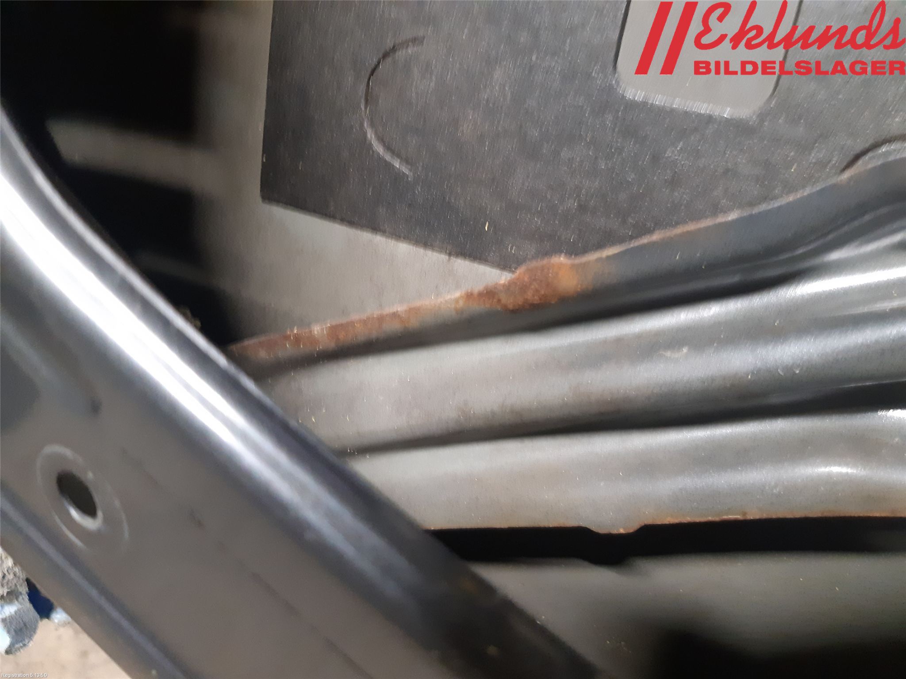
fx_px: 680
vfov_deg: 53.1
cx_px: 453
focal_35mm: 26
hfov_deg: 67.3
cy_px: 340
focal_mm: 3.93
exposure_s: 1/25
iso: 320
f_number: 1.7
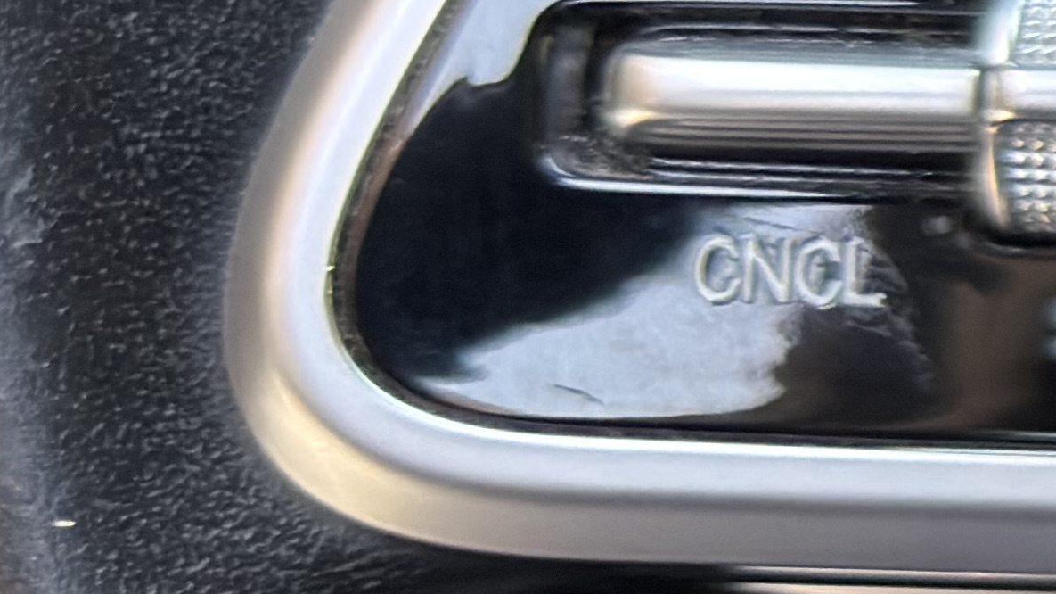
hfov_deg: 8.9
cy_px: 268
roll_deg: -3.6
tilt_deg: -20.9
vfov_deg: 6.8
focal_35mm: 178
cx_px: 3506
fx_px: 4983
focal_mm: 6.76
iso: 200
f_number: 1.78
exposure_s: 1/233
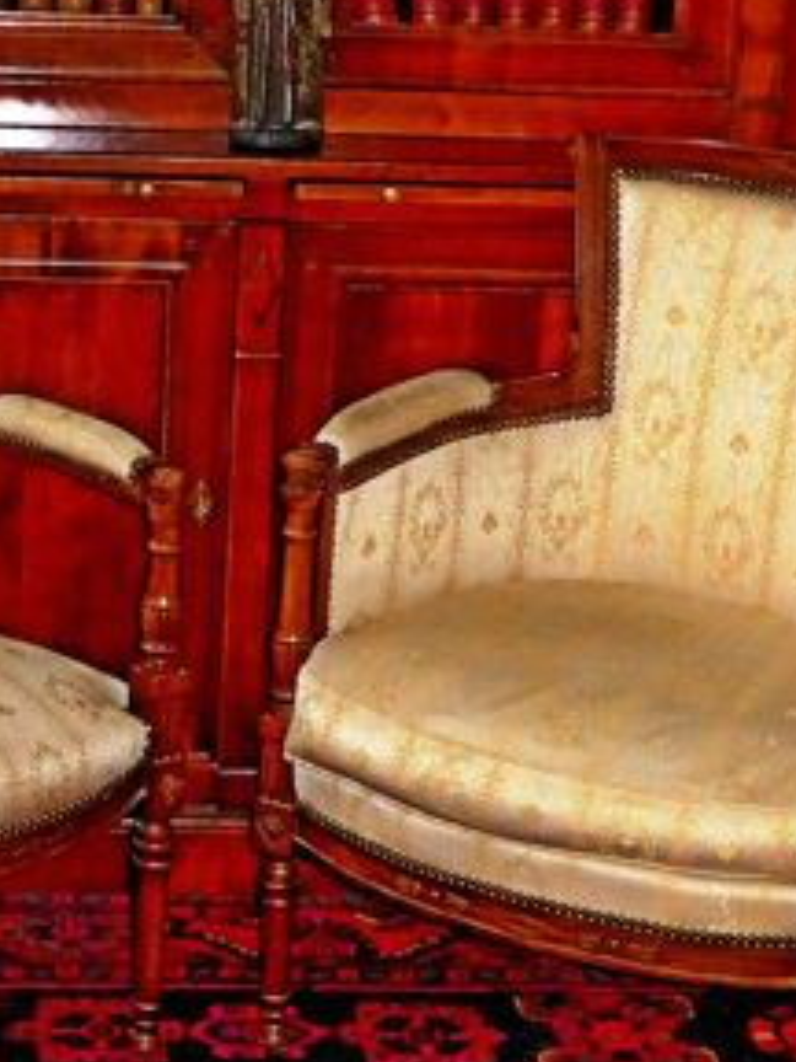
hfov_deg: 16.4
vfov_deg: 21.7
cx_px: 228
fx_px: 2759
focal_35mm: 90
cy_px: 636
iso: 800
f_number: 4.6
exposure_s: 1/60
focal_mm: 9.7
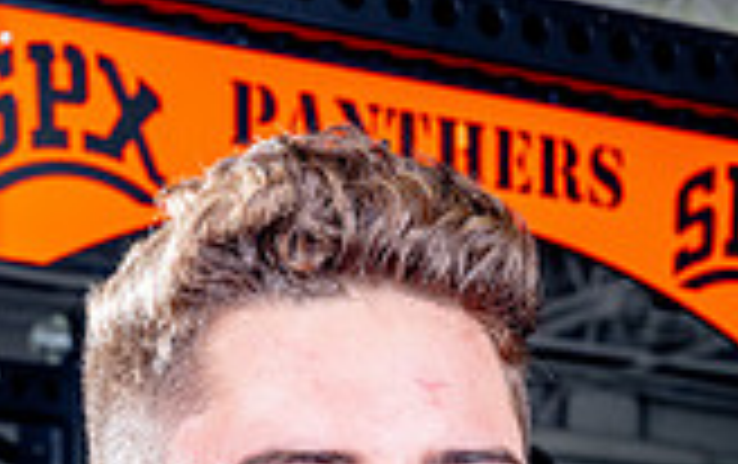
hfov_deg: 12.6
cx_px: 205
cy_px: 996
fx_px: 3323
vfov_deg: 7.6
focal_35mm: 165
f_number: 9
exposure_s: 1/100
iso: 100
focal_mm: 59
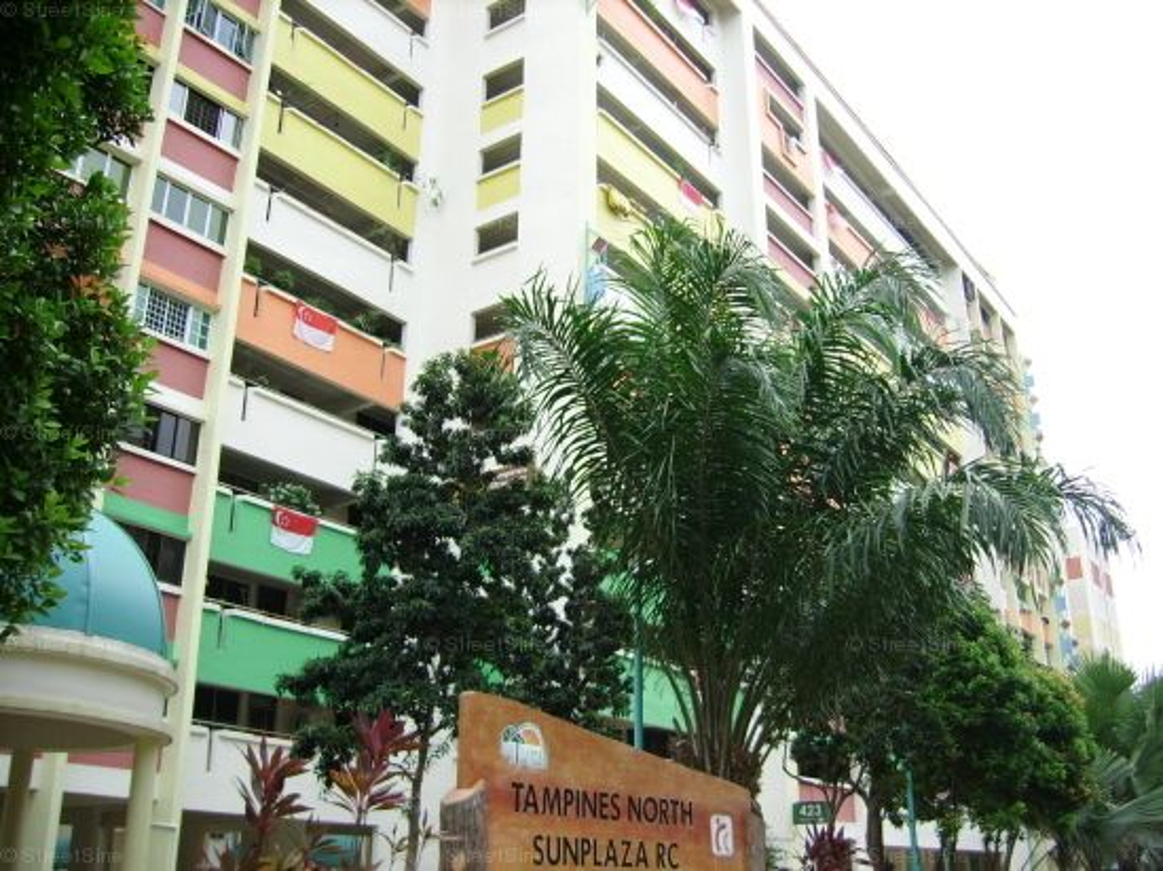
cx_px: 582
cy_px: 436
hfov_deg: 52.6
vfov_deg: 40.7
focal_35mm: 35
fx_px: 1175
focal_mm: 5.95
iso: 50
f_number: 2.8
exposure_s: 1/458
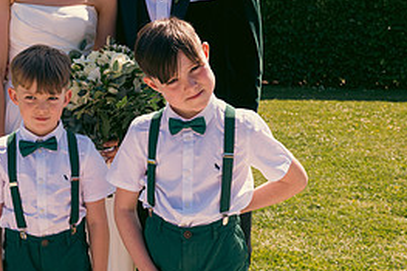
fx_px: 847
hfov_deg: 26.2
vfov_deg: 18.1
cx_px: 48
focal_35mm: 75
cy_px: 97
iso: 125
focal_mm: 34
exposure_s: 1/400
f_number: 6.3
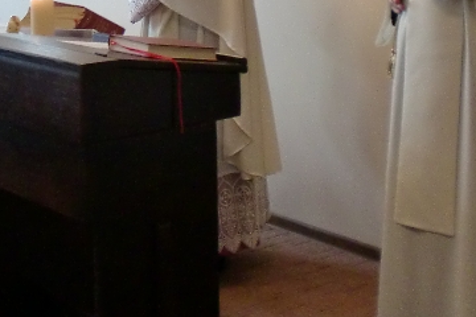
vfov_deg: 16.4
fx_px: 1071
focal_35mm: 81
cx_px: 77
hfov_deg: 24.5
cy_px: -32
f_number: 3.1
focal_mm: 6.3
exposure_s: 1/60
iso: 320
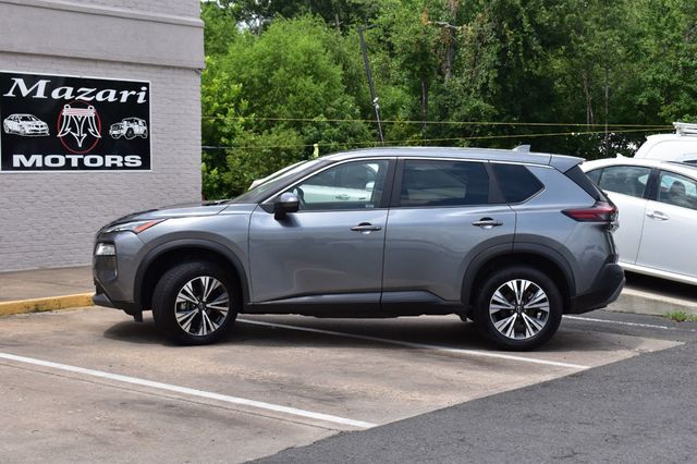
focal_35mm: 60
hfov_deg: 33.4
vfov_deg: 22.6
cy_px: 232
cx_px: 348
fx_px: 1161
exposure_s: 1/500
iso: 400
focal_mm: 40
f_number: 11
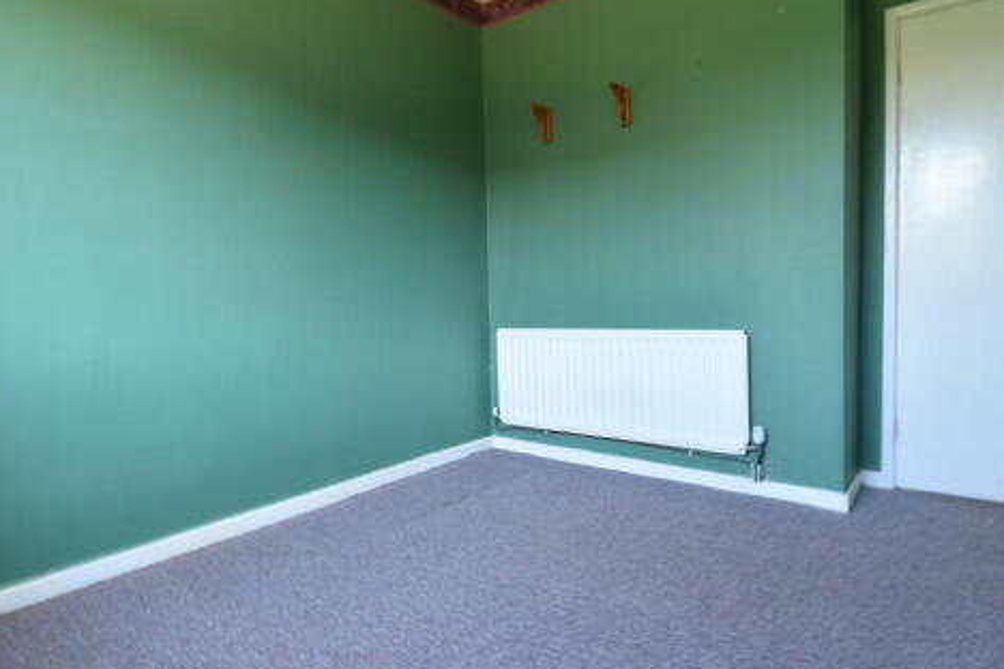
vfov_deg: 59.3
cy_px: 293
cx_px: 477
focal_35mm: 21
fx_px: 586
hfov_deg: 81.1
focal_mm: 10
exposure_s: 1/4
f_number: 8
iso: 250
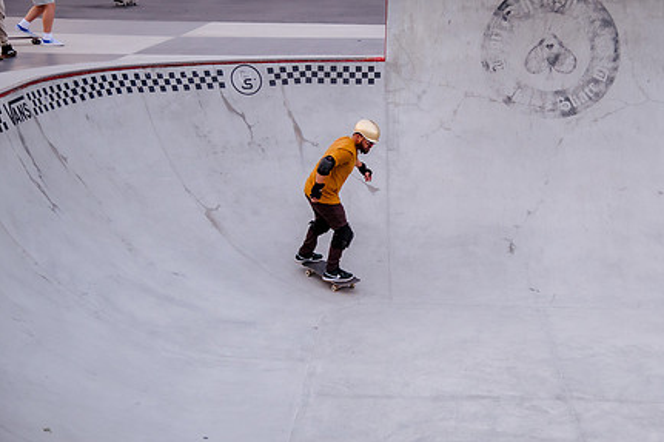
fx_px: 1364
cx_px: 433
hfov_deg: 27.2
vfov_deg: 18.4
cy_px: 211
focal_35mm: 74
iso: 2500
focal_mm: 55
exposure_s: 1/640
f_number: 4
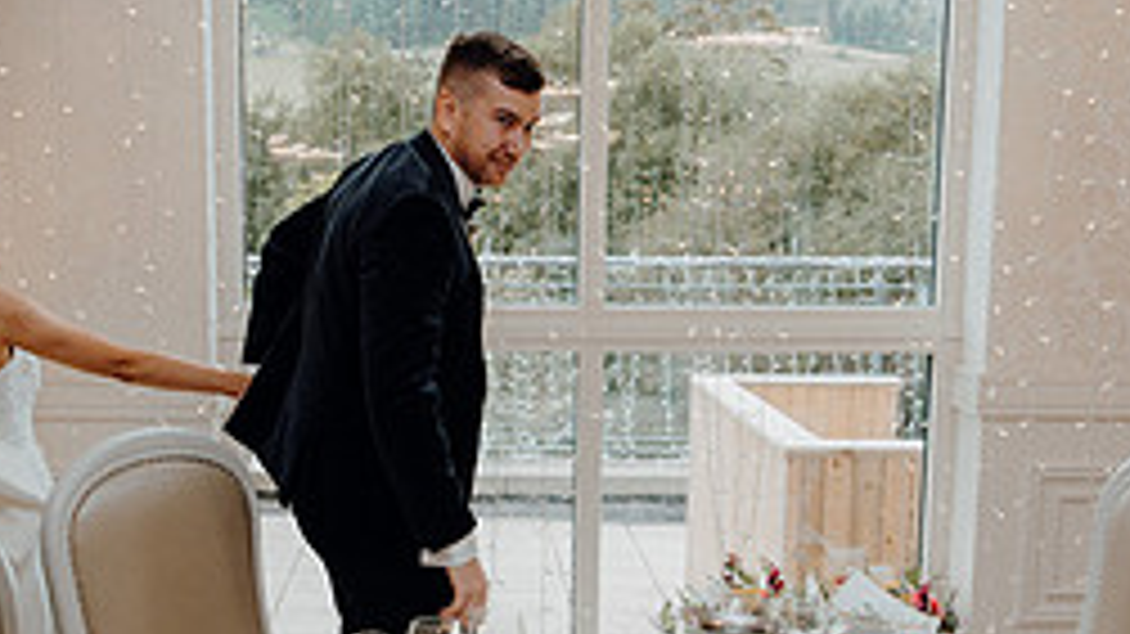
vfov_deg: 20.4
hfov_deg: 36.0
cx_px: 477
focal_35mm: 58
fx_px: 1737
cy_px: 537
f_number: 3.5
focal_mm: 24
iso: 800
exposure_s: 1/160
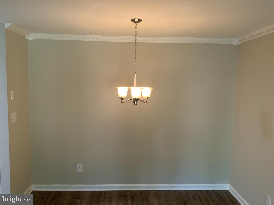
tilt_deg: -6.2
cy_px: 102
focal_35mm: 29
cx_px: 137
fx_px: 230
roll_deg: -1.4
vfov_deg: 48.2
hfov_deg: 61.7
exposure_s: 1/60
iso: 200
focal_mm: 3
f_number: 1.8
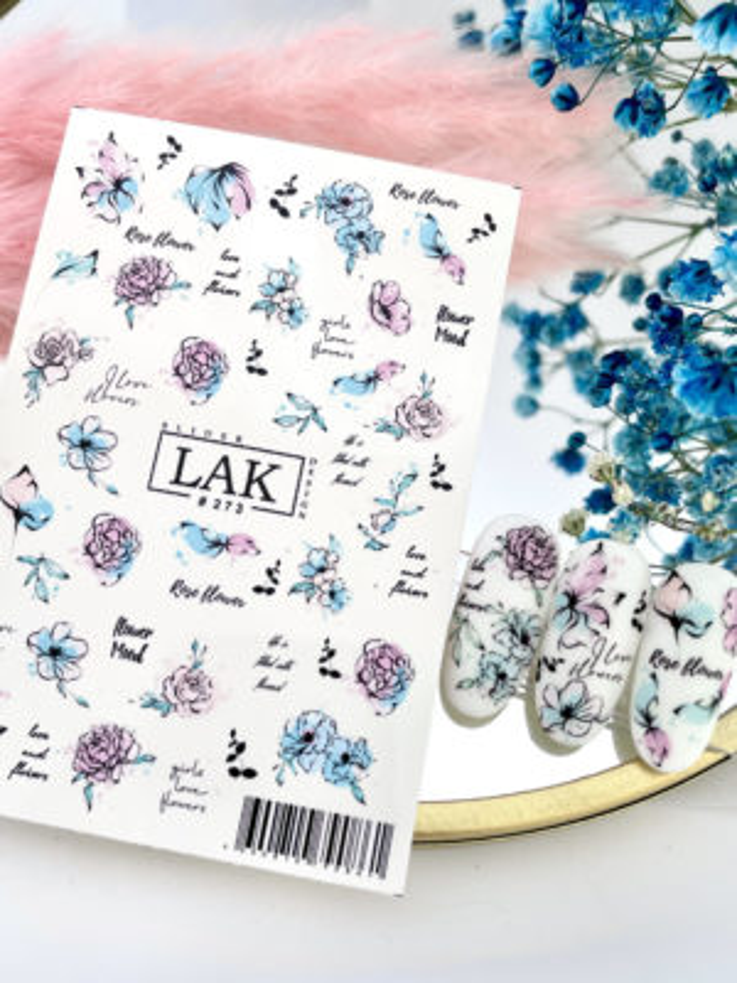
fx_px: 738
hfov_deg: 53.1
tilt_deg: -70.3
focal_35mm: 26
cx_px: 368
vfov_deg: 67.3
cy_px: 492
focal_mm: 4.2
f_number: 1.6
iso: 32
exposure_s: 1/257
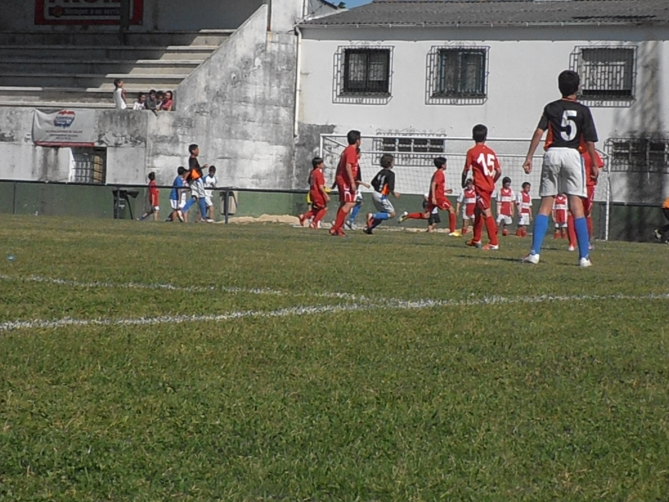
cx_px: 334
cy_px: 251
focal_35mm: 138
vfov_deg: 10.7
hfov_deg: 14.3
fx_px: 2667
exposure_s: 1/640
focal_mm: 24.39
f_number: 15
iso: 400
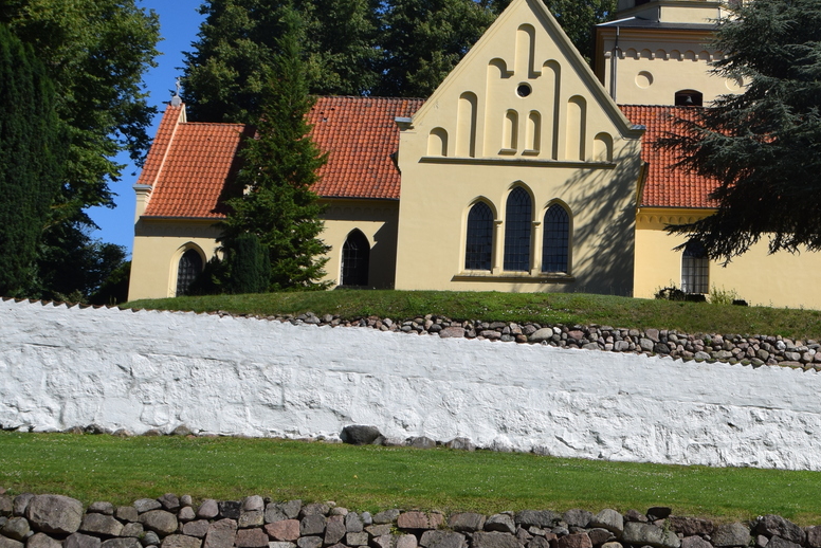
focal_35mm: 68
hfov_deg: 28.2
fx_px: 1551
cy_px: 131
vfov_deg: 19.9
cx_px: 778
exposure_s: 1/500
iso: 200
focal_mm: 22
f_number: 11
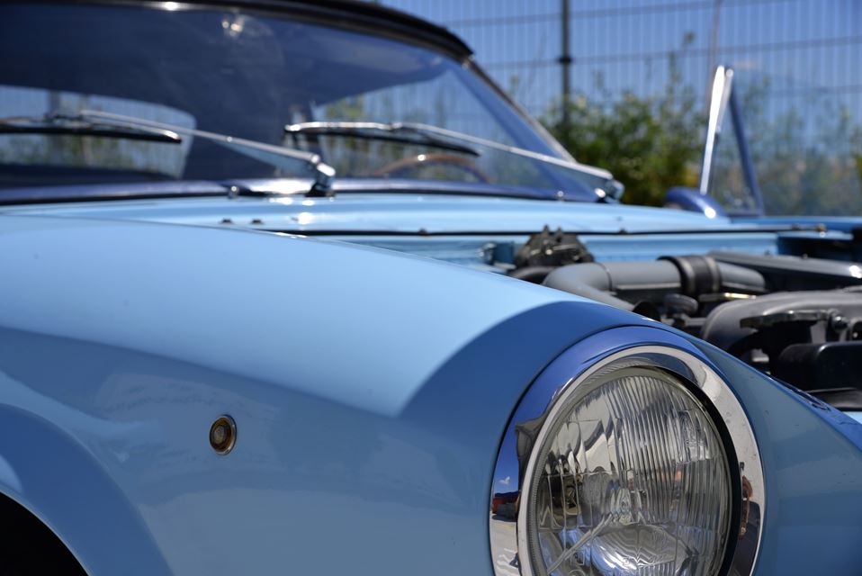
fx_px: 1797
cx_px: 431
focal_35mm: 75
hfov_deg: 27.0
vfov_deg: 18.2
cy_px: 288
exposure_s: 1/400
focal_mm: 75
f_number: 10
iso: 100
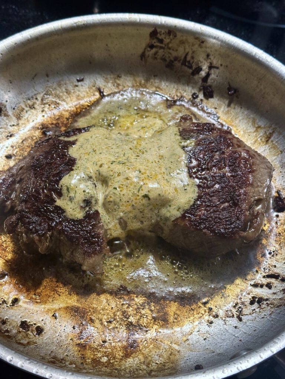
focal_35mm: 48
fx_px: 527
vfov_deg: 39.7
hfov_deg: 30.3
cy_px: 190
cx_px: 142
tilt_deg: -55.2
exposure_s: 1/46
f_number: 1.78
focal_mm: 6.86
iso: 250
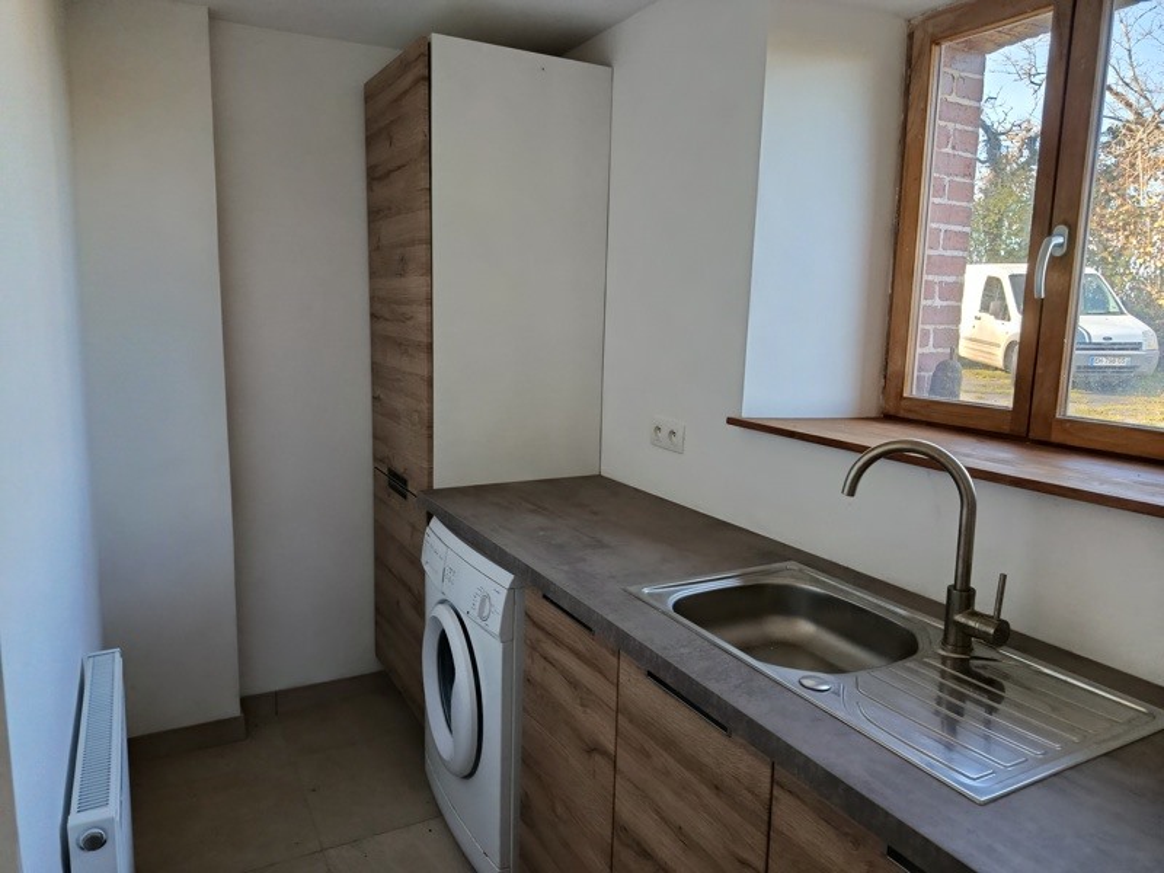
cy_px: 436
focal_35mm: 24
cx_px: 582
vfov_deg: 56.8
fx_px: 807
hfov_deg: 71.6
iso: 429
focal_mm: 5.24
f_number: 1.7
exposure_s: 1/100
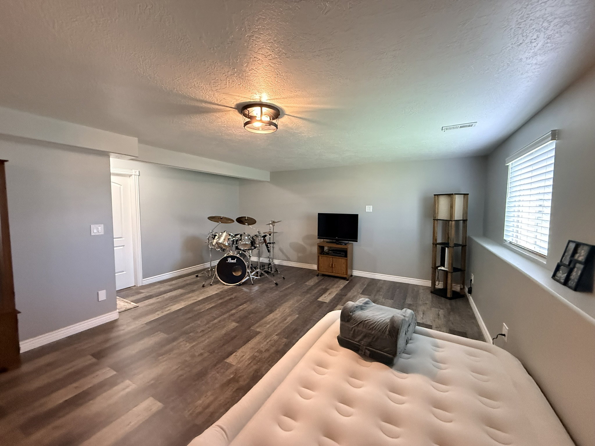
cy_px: 223
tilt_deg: -3.5
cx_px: 298
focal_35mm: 14
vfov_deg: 85.7
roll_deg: +0.6
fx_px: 241
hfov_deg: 102.1
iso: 640
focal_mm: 2.22
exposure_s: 1/60
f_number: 2.2
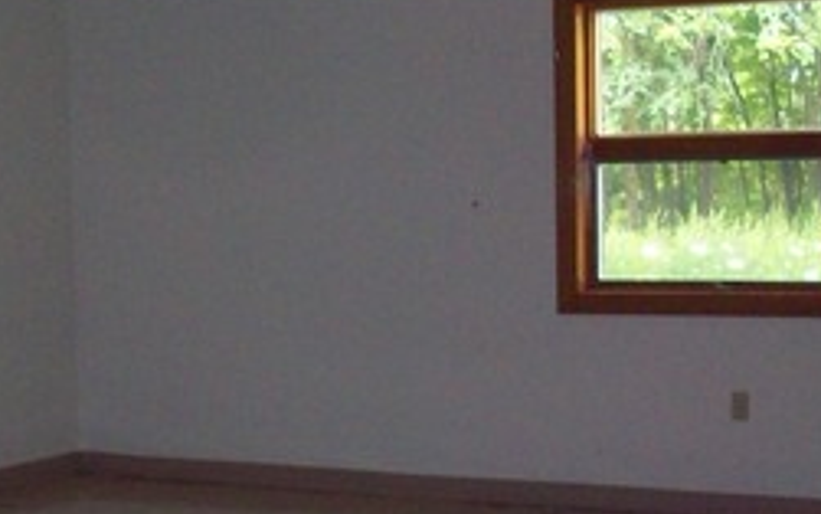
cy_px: 265
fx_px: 2059
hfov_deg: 22.4
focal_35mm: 92
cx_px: 236
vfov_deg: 14.2
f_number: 2.8
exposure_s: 1/60
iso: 200
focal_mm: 5.7
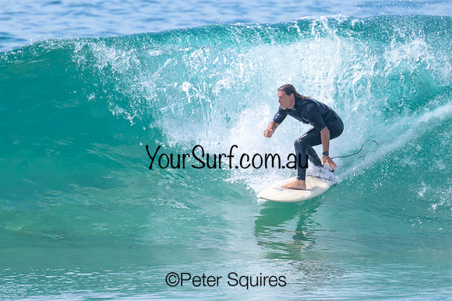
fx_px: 13741
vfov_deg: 1.3
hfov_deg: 1.9
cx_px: 275
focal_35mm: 1094
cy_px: 161
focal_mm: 800
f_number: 11
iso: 1000
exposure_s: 1/2000
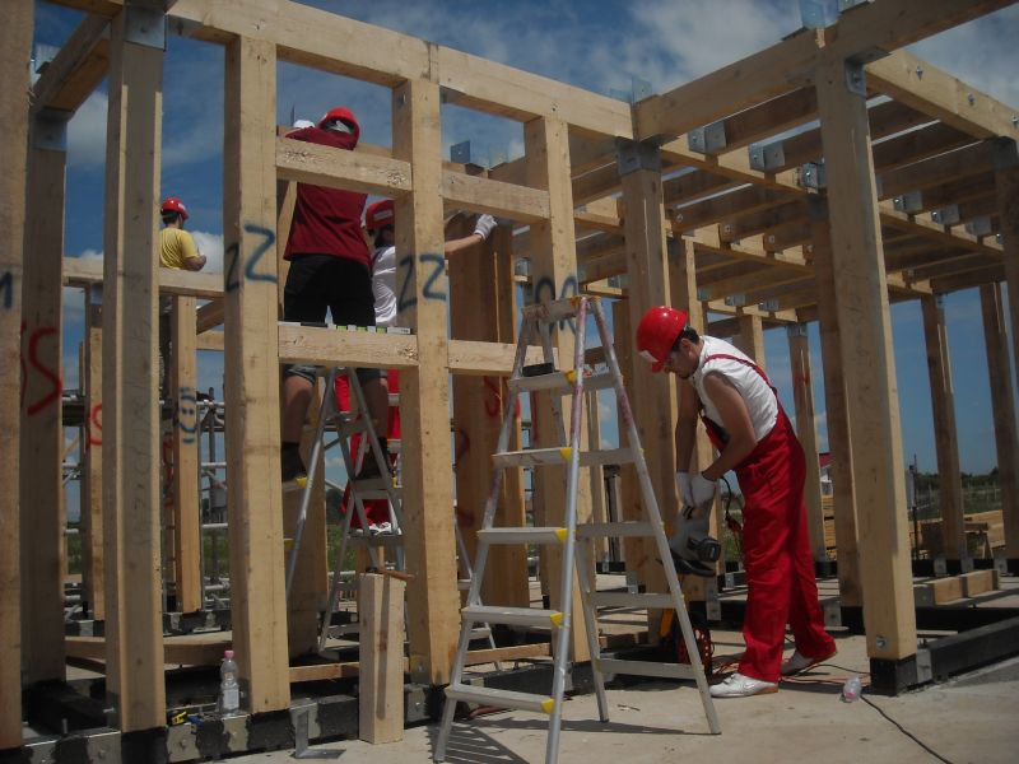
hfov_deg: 52.6
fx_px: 1030
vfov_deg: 40.7
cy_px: 382
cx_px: 510
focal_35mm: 35
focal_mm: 5.7
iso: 64
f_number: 5.6
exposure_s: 1/877
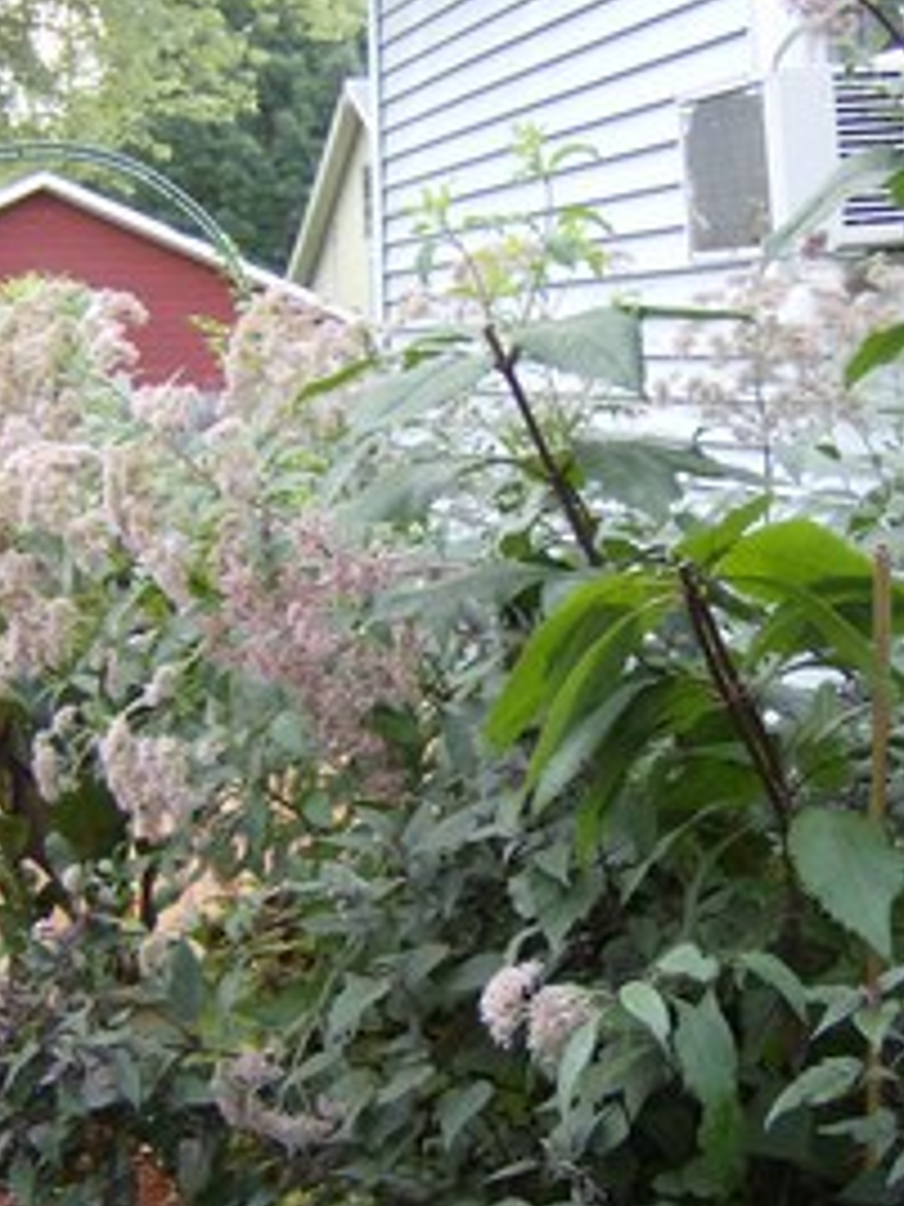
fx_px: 2054
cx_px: 459
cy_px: 616
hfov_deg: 24.8
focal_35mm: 59
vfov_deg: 32.7
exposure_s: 1/64
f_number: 2.8
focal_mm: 6
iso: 146
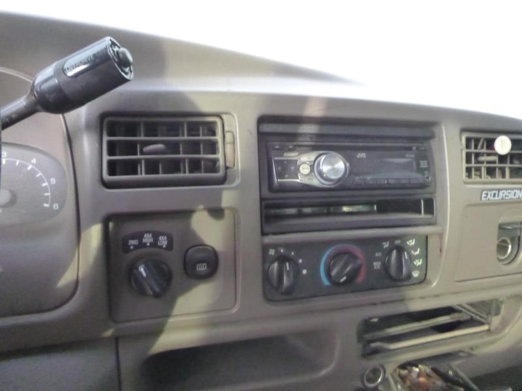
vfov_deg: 54.9
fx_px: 377
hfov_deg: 69.4
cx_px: 261
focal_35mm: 25
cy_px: 196
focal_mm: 4.5
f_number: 3.9
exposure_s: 1/50
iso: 1250
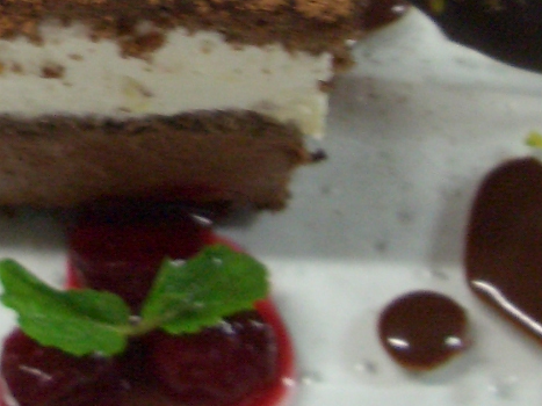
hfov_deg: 20.2
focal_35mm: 96
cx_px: 93
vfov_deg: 15.1
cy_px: -21
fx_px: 1503
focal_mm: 5.8
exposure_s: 1/25
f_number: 2.6
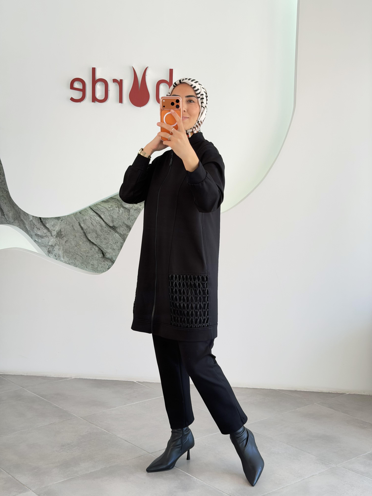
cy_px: 248
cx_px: 186
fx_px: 688
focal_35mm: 48
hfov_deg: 30.3
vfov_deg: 39.7
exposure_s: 1/127
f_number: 1.78
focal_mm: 6.76
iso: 50
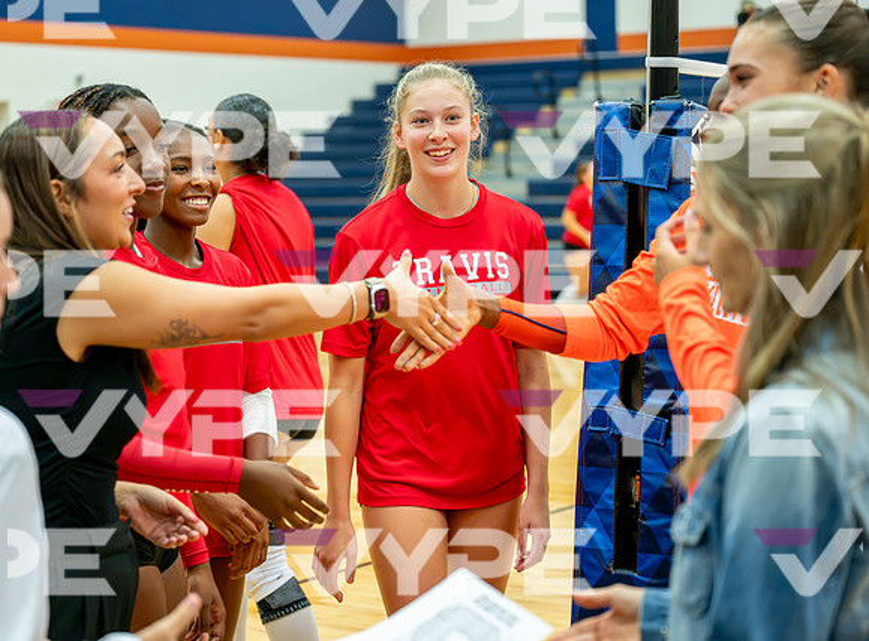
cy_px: 296
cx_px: 400
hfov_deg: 24.0
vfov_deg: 17.8
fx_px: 2042
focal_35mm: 82
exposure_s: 1/800
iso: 4000
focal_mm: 70
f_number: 2.8
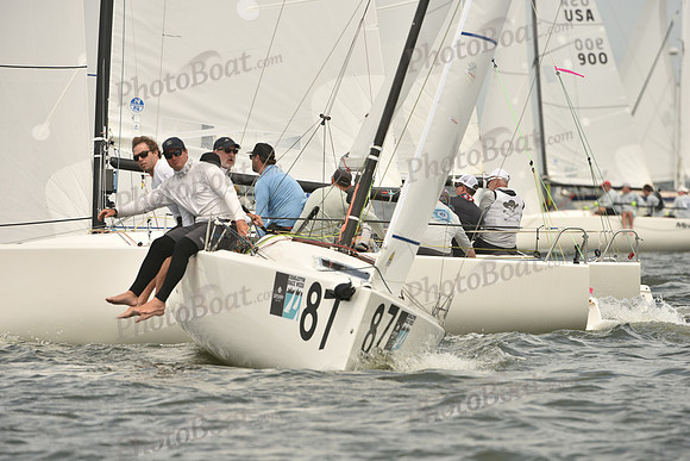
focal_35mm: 400
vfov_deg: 3.4
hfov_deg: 5.2
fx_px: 7668
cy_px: 230
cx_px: 345
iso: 320
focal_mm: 400
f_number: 7.1
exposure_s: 1/1250
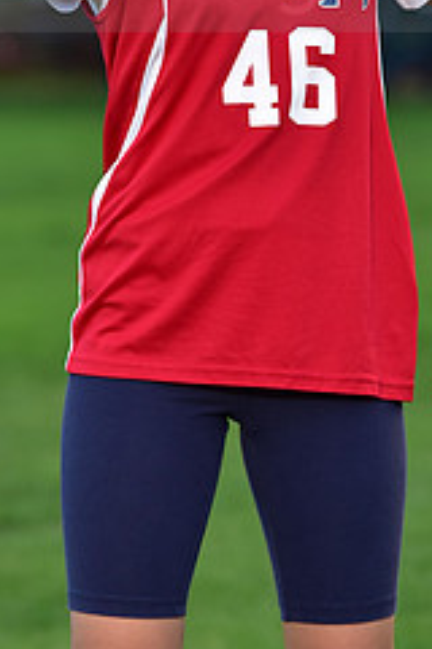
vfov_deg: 5.7
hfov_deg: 3.8
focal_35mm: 363
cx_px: 220
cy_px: -54
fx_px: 6533
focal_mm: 150
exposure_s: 1/250
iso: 400
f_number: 4.5
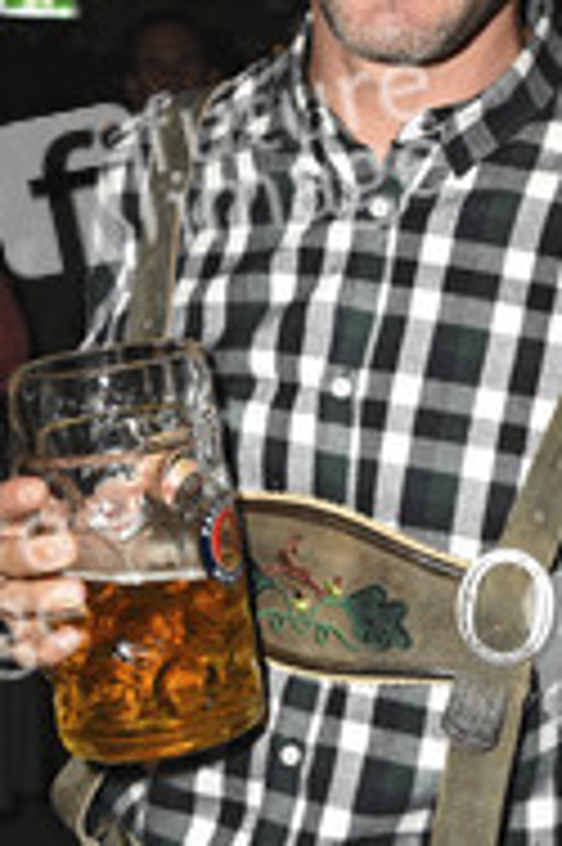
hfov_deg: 13.4
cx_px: 346
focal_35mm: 102
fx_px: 2393
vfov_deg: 20.0
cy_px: 396
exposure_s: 1/125
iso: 1600
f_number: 6.3
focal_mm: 32
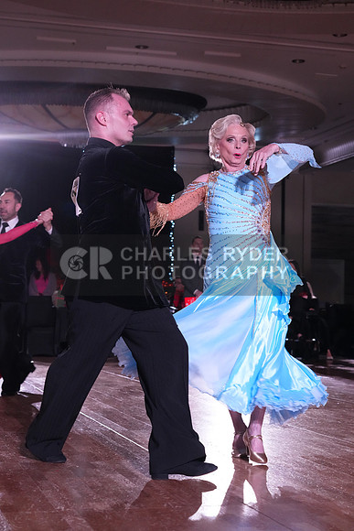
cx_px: 177
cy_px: 266
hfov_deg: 20.9
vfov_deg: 31.0
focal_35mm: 65
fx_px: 958
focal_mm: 65
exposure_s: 1/320
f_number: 5.6
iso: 5000
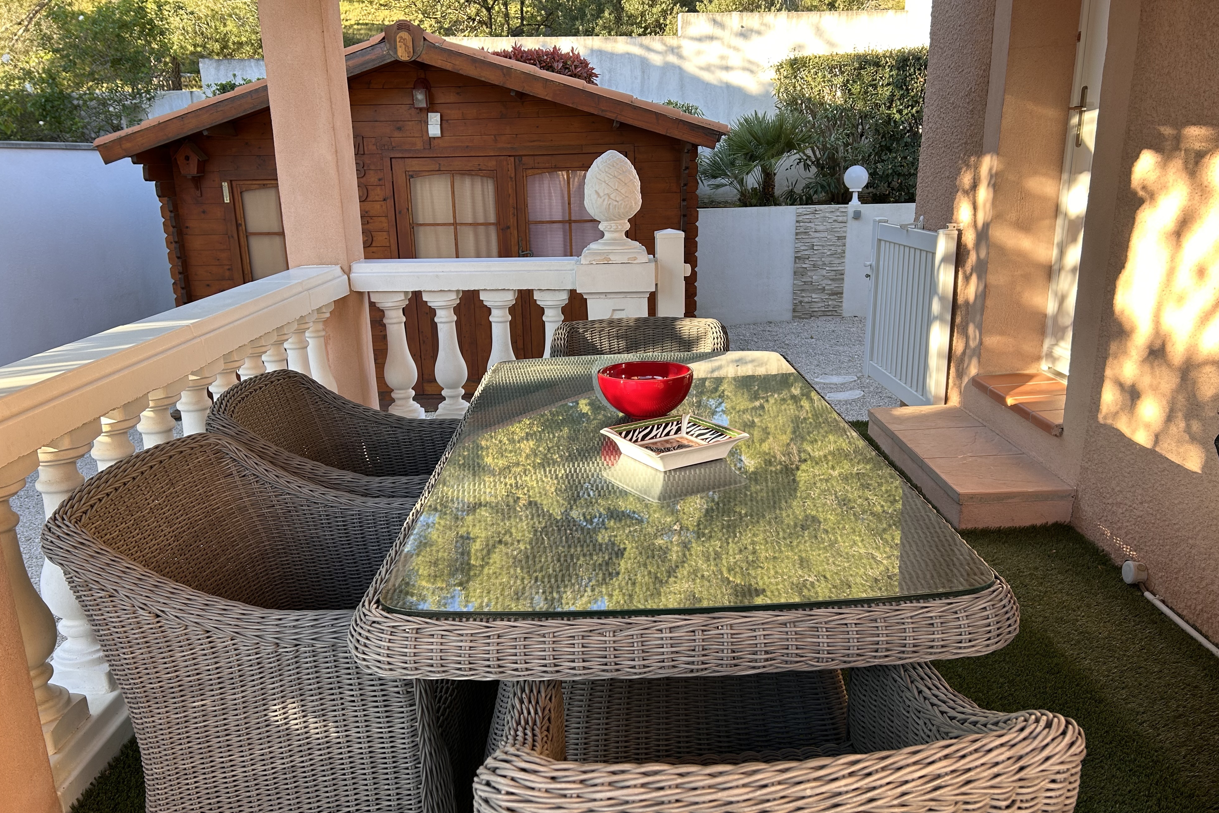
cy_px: 432
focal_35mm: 28
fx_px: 948
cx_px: 615
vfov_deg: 46.4
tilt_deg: -16.0
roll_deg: +1.9
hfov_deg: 65.5
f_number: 1.5
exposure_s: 1/209
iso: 40
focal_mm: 5.7
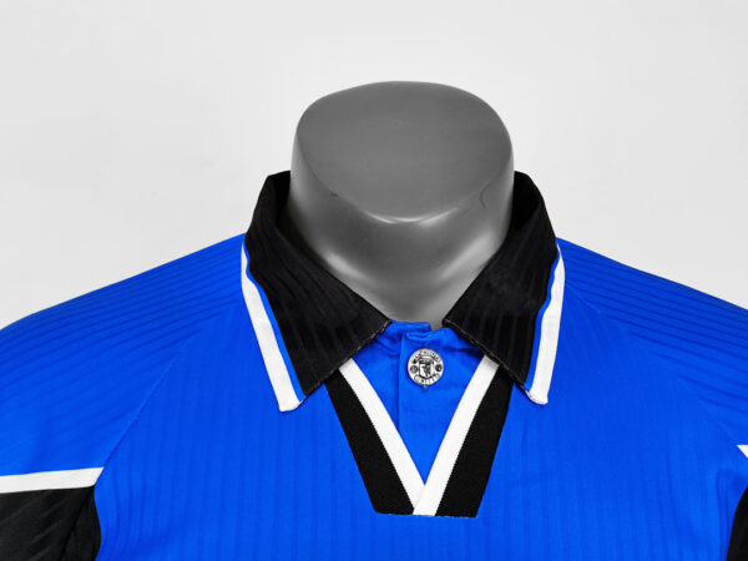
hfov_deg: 67.3
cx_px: 374
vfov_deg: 53.1
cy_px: 280
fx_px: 562
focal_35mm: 26
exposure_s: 1/60
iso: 200
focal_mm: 5.58
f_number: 1.8
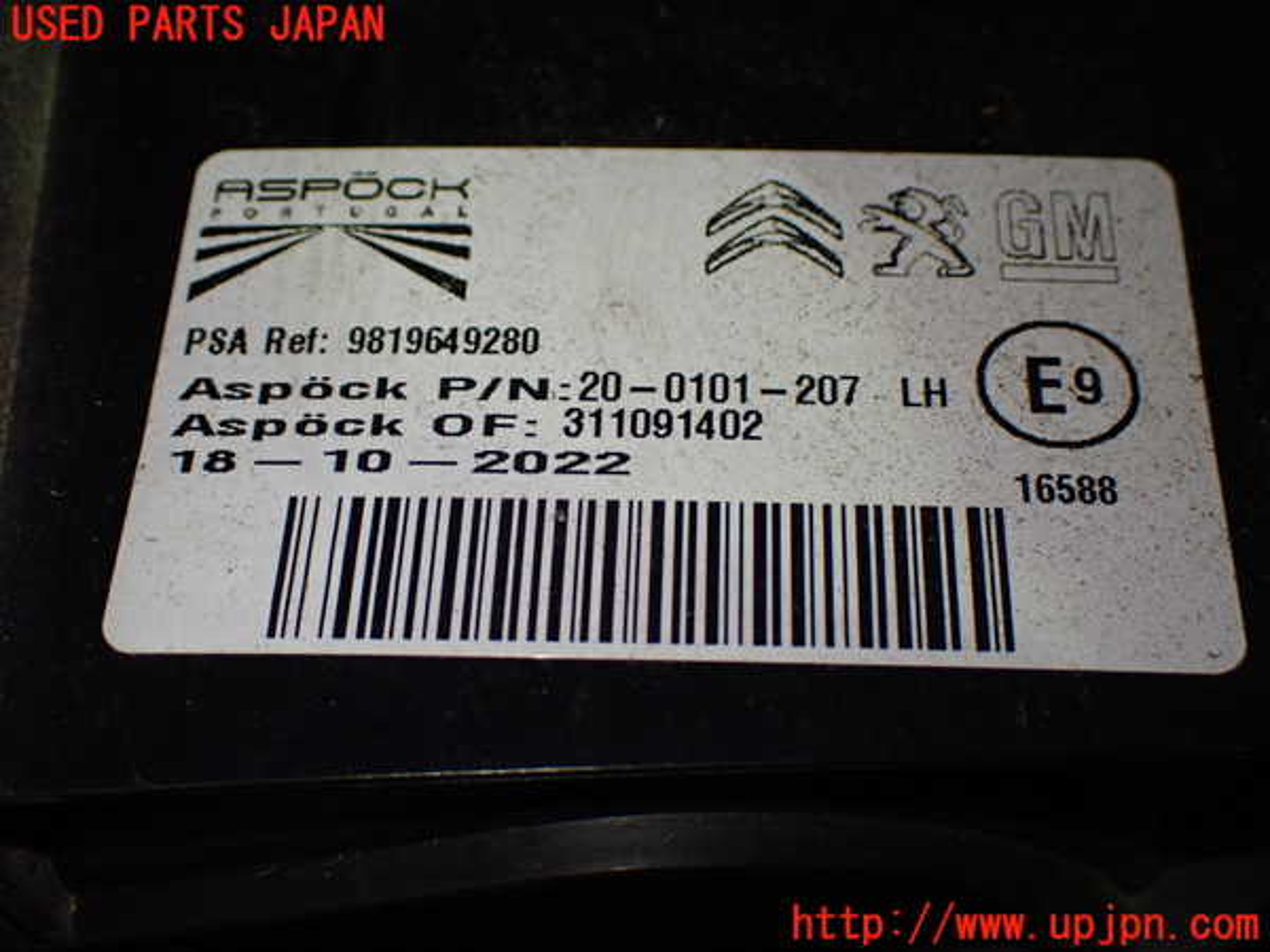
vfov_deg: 30.9
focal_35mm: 47
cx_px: 635
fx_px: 1724
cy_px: 476
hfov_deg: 40.4
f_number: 3.1
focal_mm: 8.4
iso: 320
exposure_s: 1/200
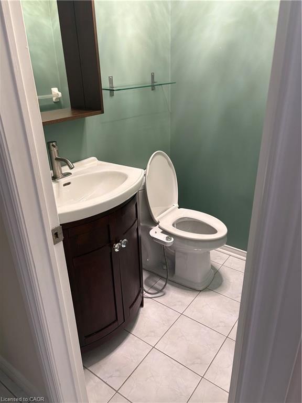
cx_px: 151
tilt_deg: -24.4
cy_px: 202
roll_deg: +1.1
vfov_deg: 67.3
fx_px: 302
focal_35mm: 26
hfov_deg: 53.1
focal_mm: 5.96
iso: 125
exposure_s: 1/60
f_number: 1.6
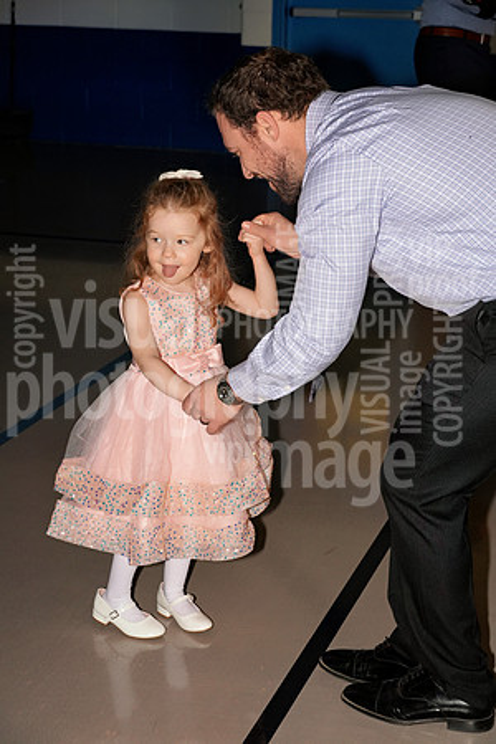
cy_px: 372
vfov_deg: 27.0
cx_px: 248
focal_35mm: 75
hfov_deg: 18.2
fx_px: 1550
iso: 800
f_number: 5.6
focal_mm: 50
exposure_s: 1/200
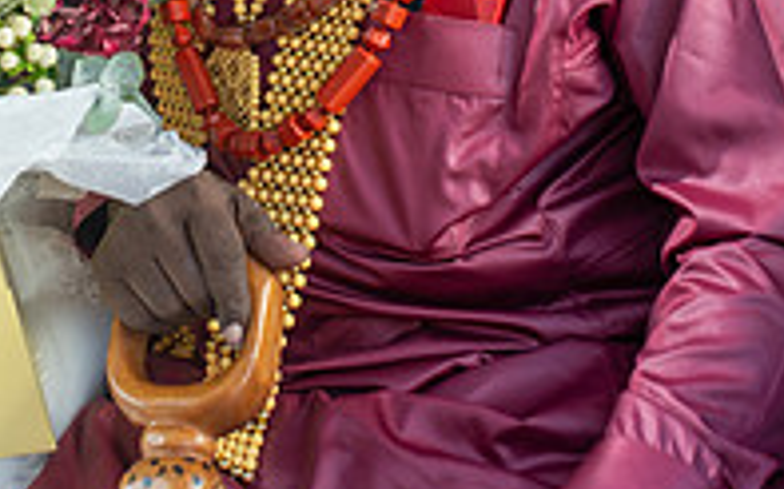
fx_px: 2243
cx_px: 195
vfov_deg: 12.0
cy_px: -211
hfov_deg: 19.7
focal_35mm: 105
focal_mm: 35
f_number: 3.2
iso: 100
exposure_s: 1/100
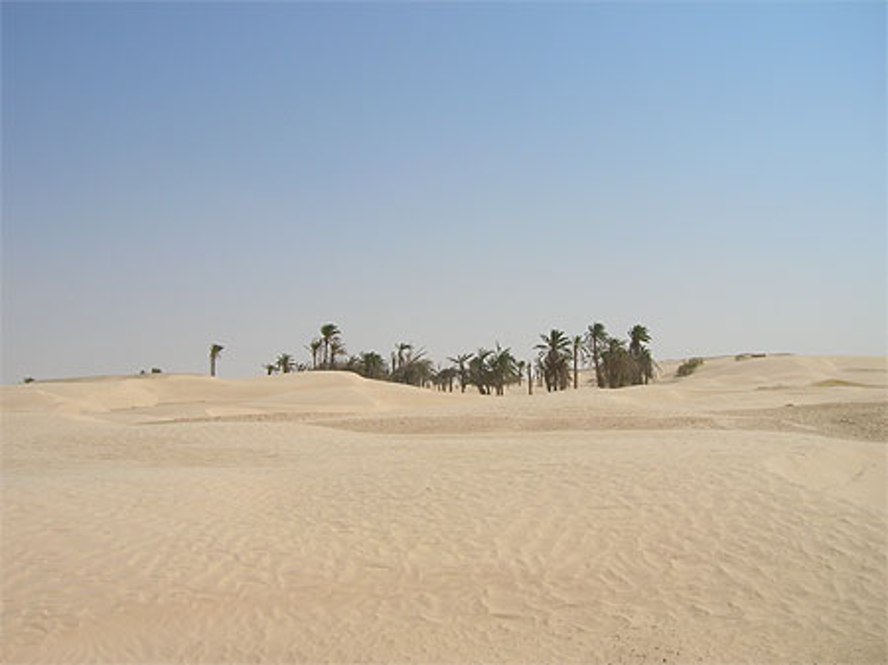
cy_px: 332
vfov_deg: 41.8
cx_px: 444
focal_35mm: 34
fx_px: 872
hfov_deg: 54.0
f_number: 4.9
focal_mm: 5.7
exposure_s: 1/1035
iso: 50
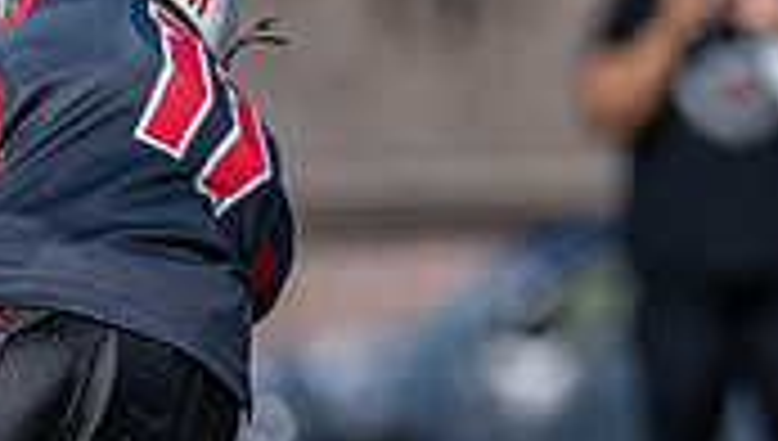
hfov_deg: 1.6
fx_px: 27215
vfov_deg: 0.9
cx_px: -372
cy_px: 359
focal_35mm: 1317
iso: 100
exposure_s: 1/2500
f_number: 2.8
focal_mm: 200
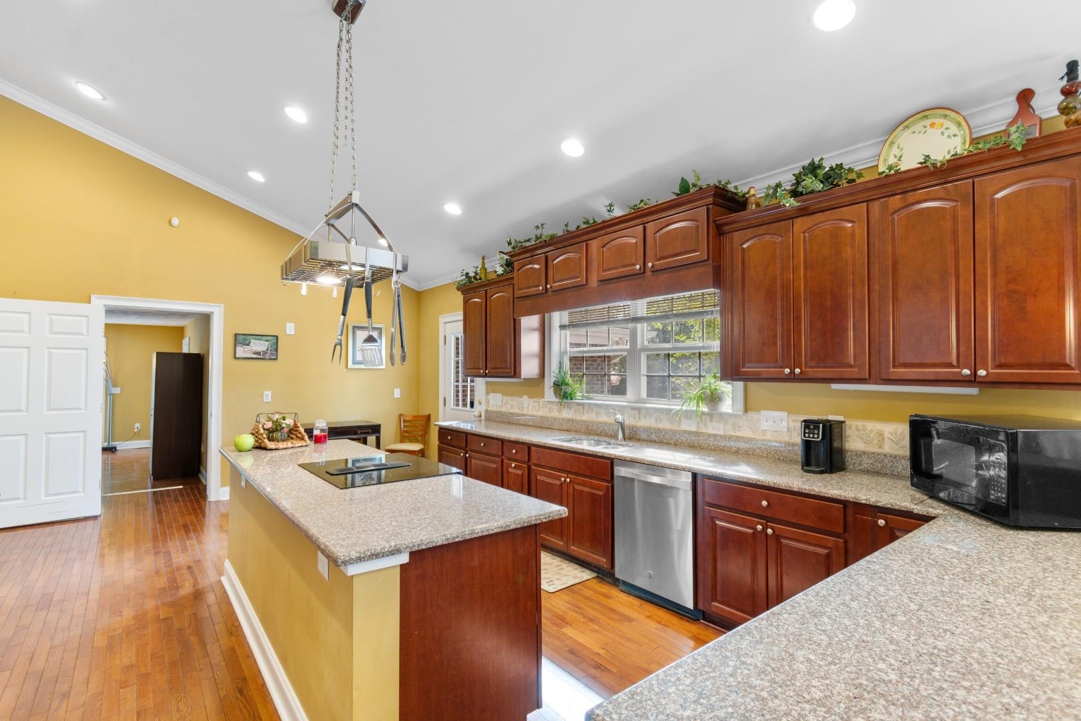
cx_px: 540
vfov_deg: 73.7
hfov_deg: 96.7
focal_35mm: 16
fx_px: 480
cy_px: 360
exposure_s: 1/13
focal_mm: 11
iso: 100
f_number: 4.8
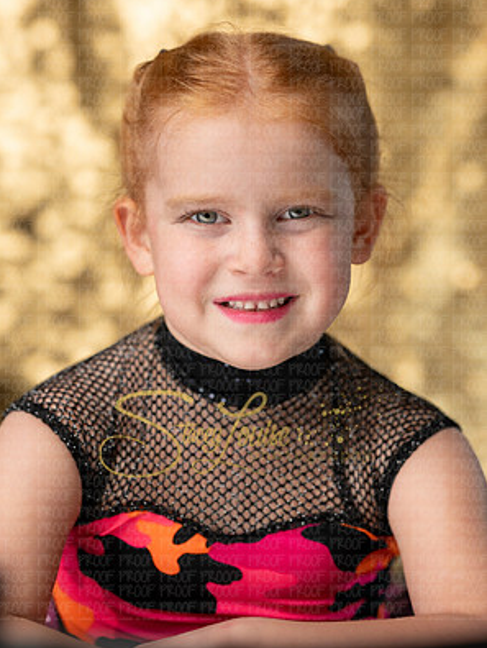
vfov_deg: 21.1
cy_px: 292
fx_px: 1742
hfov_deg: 15.9
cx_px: 243
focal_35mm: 93
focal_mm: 85
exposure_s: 1/1000
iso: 1250
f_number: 2.8
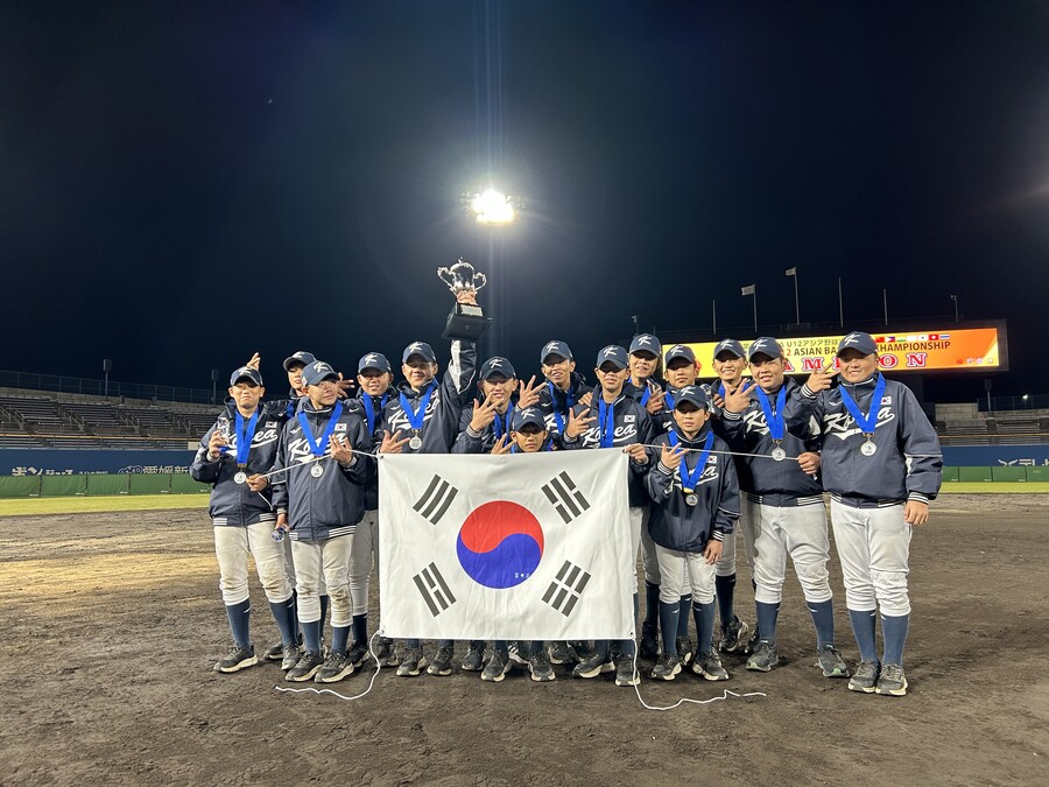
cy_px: 394
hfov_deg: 67.3
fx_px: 788
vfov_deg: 53.1
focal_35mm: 26
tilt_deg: +5.5
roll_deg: +0.1
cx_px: 524
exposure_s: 1/121
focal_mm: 5.7
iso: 125
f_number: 1.5
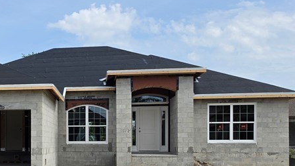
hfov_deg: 33.9
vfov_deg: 20.8
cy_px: 137
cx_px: 12
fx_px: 446
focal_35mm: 57
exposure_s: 1/7939
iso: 50
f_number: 1.4
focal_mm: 6.5
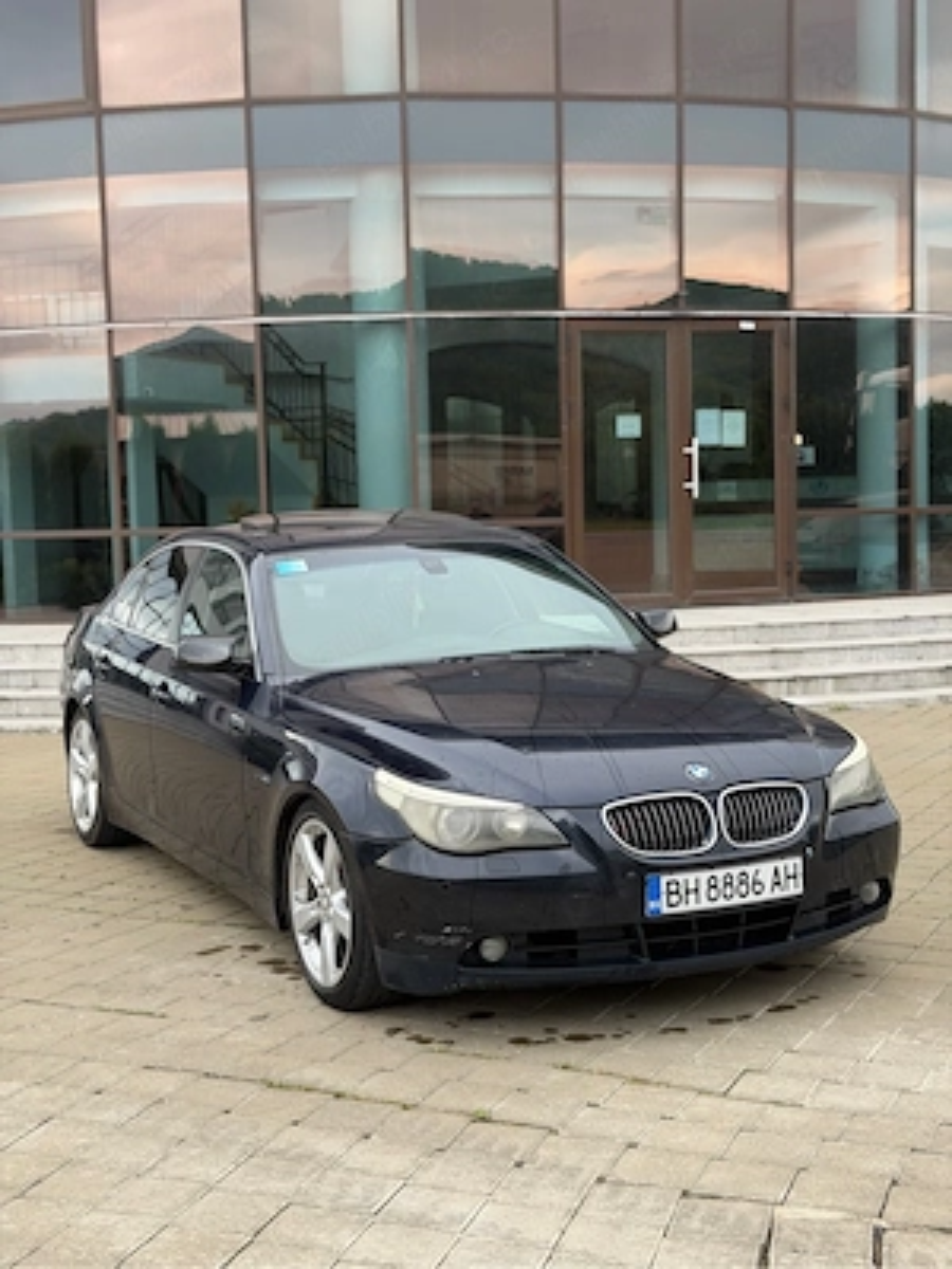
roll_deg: +1.7
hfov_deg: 30.3
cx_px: 476
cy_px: 634
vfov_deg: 39.7
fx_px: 1760
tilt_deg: -4.6
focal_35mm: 48
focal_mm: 6.76
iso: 64
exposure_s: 1/215
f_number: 1.78
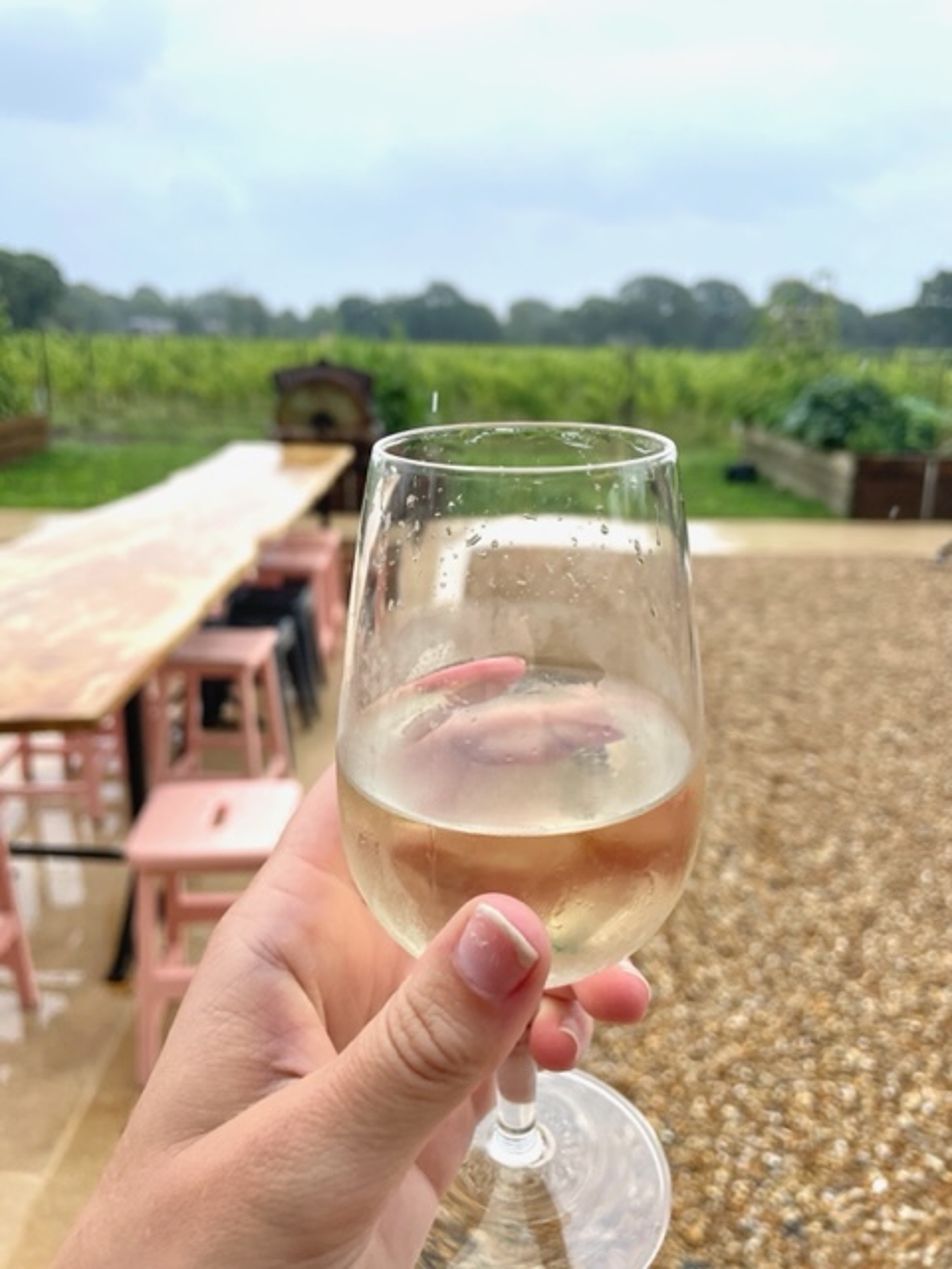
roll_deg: +0.6
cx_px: 476
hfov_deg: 53.1
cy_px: 634
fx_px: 953
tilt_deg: -16.3
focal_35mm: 26
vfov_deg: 67.3
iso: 32
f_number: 1.6
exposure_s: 1/1072
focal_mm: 4.2
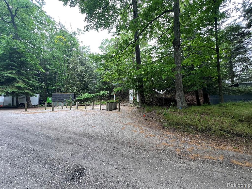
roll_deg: +0.6
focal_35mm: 13
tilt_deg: +1.7
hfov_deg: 106.2
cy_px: 94
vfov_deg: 89.9
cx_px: 126
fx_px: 95
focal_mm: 1.57
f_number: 1.8
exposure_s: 1/99
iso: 64
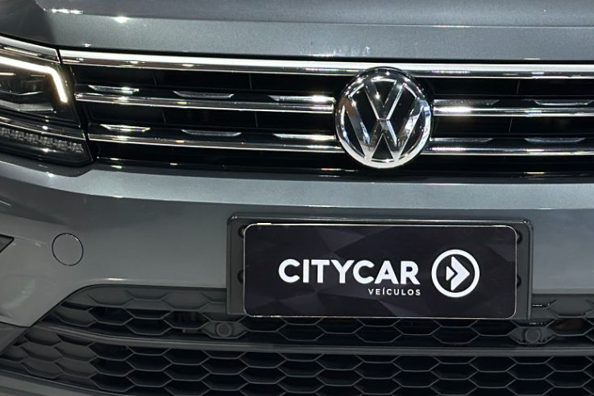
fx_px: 2146
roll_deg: -1.2
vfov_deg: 10.5
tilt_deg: -9.8
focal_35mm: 130
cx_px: 381
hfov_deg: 15.7
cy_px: 30
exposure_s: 1/76
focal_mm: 6.86
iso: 125
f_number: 1.78
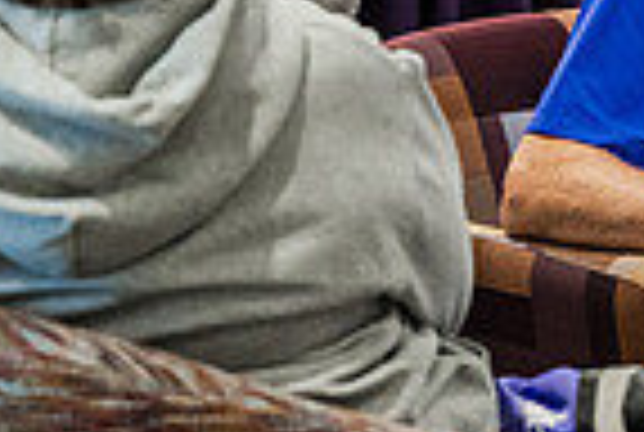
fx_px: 5073
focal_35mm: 283
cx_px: 1261
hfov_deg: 7.0
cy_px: -151
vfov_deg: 4.9
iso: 2500
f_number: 3.2
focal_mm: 70
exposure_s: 1/200
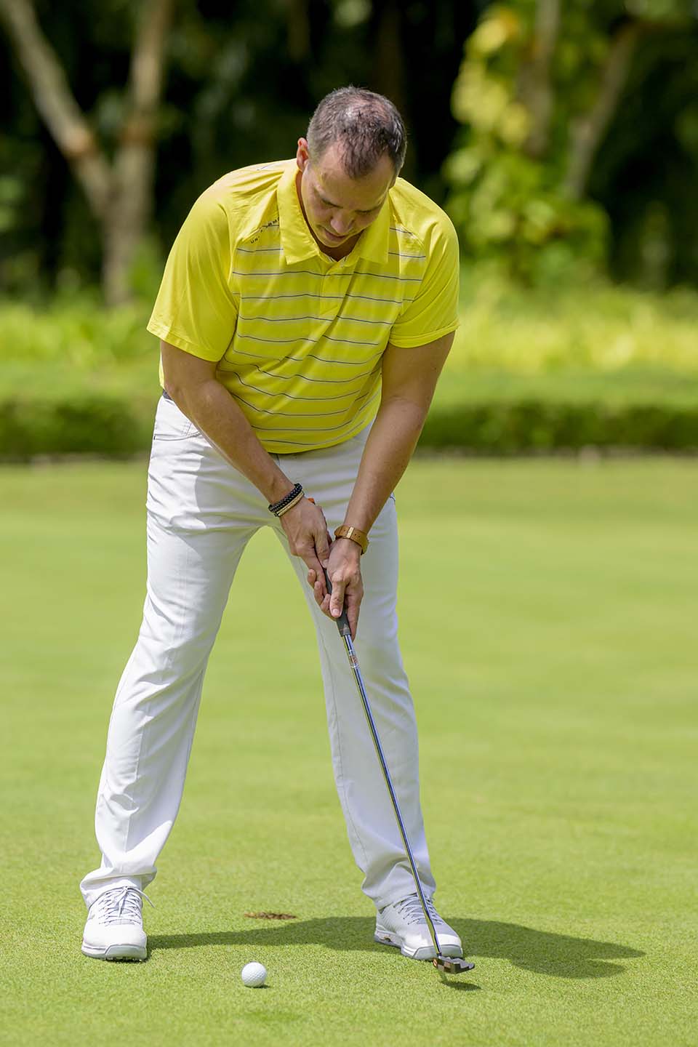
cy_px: 524
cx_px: 349
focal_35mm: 85
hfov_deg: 16.1
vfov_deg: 23.9
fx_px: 2472
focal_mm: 85
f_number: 1.8
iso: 500
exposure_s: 1/16000
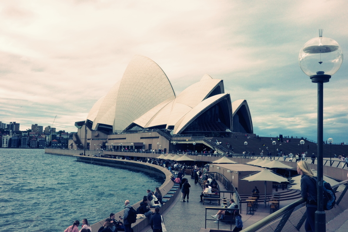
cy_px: 116
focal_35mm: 40
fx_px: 387
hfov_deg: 48.5
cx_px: 174
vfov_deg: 33.4
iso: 1600
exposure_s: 1/500
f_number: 16
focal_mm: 26
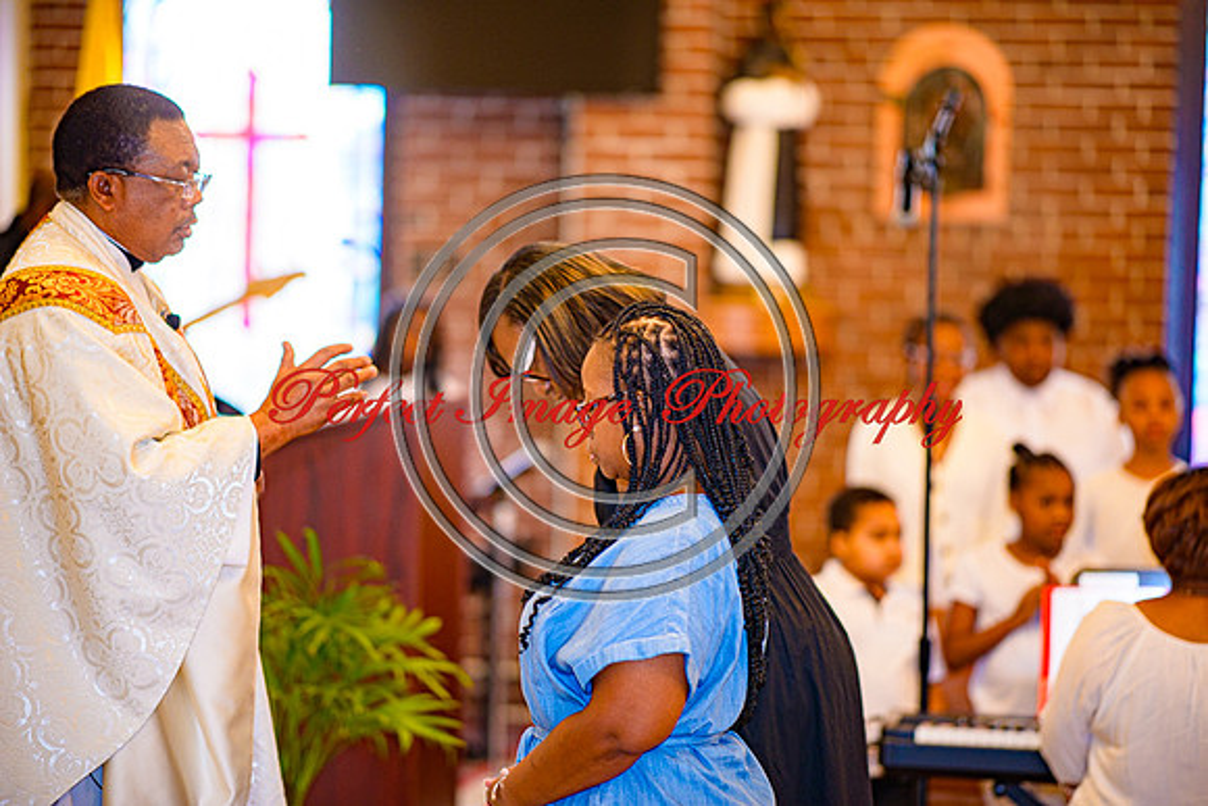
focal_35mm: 105
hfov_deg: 19.5
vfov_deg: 13.0
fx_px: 3524
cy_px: 403
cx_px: 604
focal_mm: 105
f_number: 1.4
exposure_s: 1/100
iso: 320
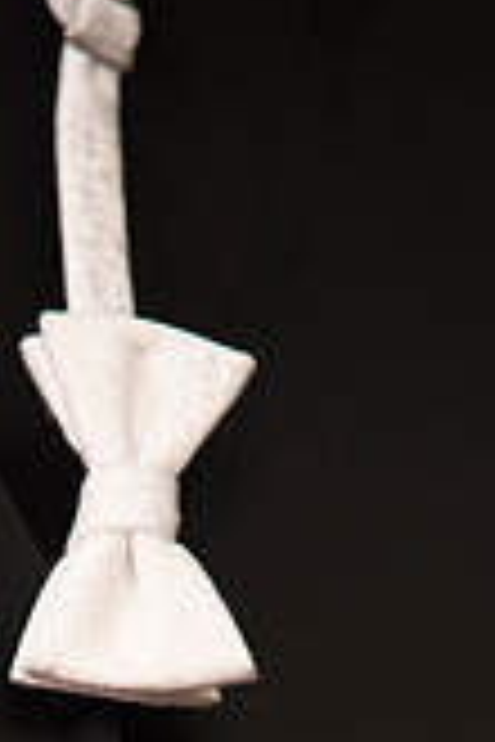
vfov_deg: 6.2
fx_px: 6764
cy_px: 976
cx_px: 94
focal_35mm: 328
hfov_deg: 4.2
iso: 400
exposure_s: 1/160
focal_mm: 120
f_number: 4
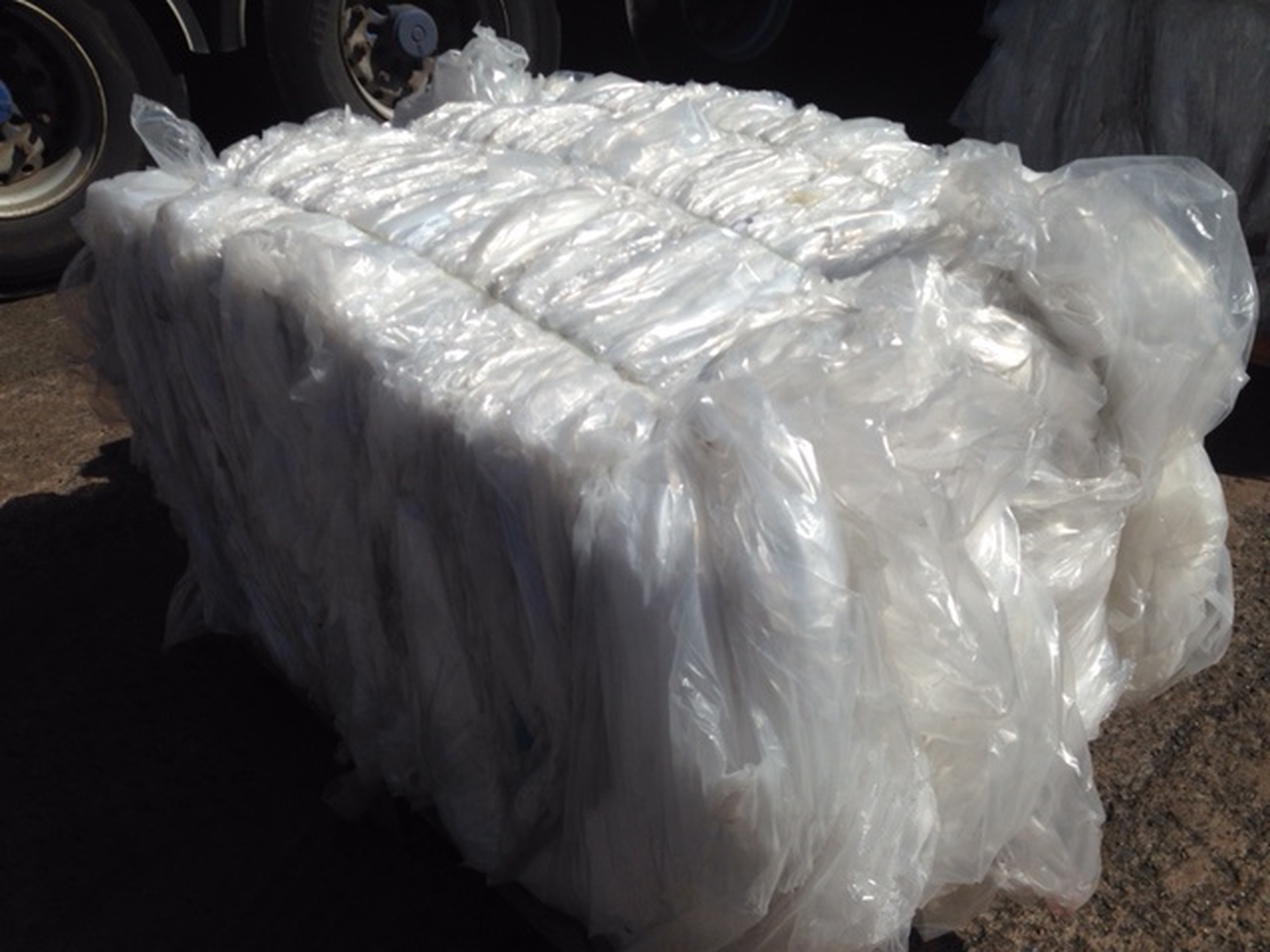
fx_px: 1211
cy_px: 476
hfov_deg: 55.4
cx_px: 635
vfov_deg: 42.9
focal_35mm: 33
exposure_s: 1/4184
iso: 50
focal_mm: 4.12
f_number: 2.4
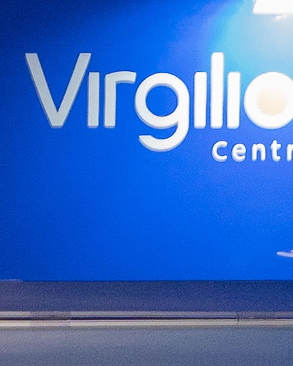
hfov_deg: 5.0
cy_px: 1146
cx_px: -342
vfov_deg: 5.9
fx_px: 3274
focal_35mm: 302
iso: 800
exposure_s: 1/160
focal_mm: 19
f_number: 4
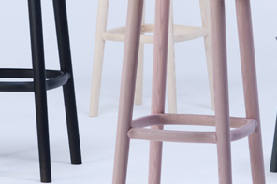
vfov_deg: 4.3
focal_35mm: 319
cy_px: 37
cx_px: 166
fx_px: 2453
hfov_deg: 6.5
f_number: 16
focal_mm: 105
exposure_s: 1/200
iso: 100
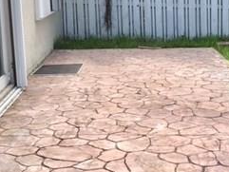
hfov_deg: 25.3
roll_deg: +2.6
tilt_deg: -8.5
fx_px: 510
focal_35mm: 77
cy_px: 57
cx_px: 121
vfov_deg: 19.1
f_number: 2.2
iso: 32
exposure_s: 1/775
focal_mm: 4.15
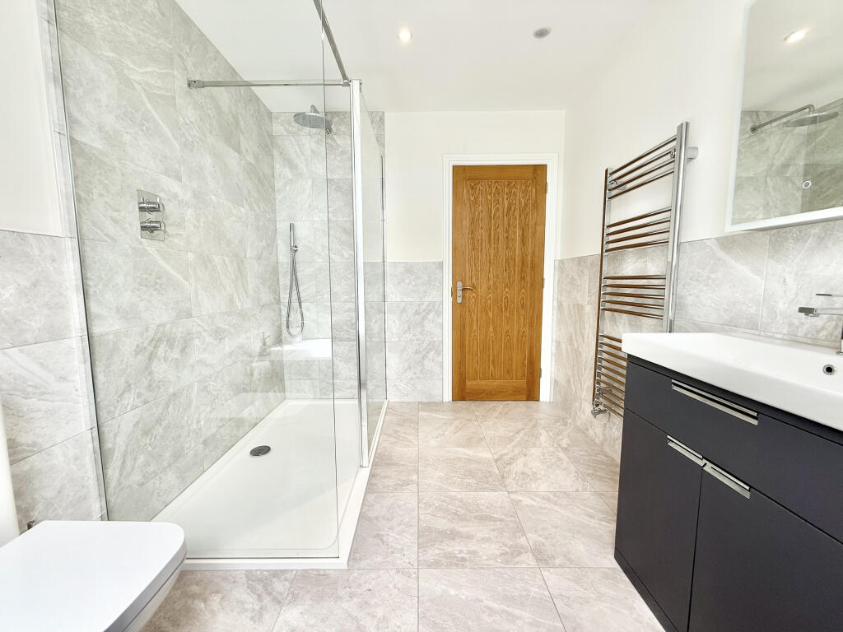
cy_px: 316
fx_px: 341
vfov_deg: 85.7
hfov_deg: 102.1
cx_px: 422
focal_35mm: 14
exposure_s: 1/100
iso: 64
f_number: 2.2
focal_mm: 2.22
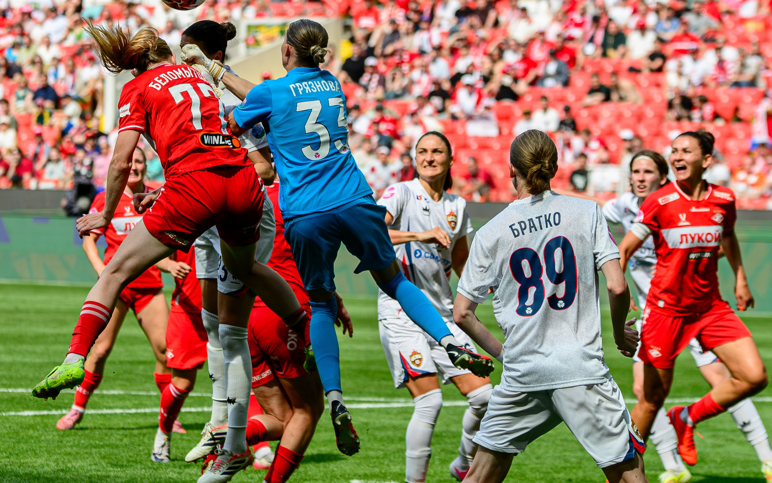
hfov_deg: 8.1
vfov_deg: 5.0
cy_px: 115
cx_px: 241
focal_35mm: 260
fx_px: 5470
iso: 400
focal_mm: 122
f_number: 4
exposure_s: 1/2500
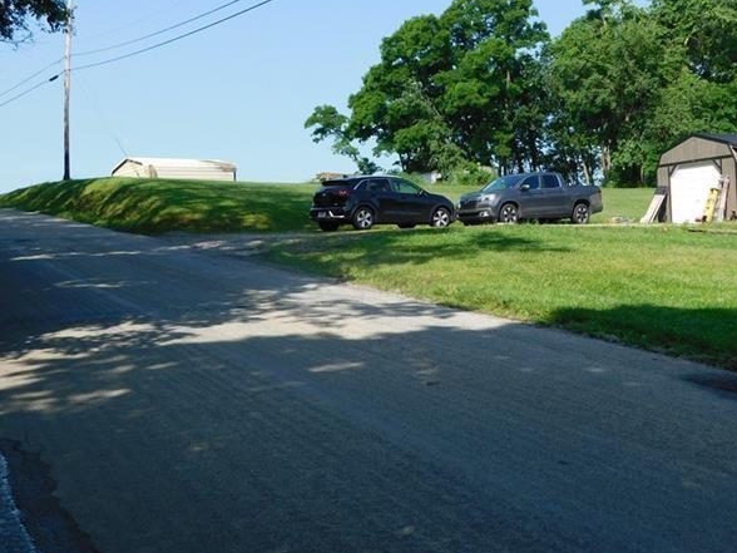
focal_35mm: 49
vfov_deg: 29.5
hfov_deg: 38.5
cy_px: 184
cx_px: 481
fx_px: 1043
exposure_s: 1/800
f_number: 3.5
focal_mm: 6.3
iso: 125
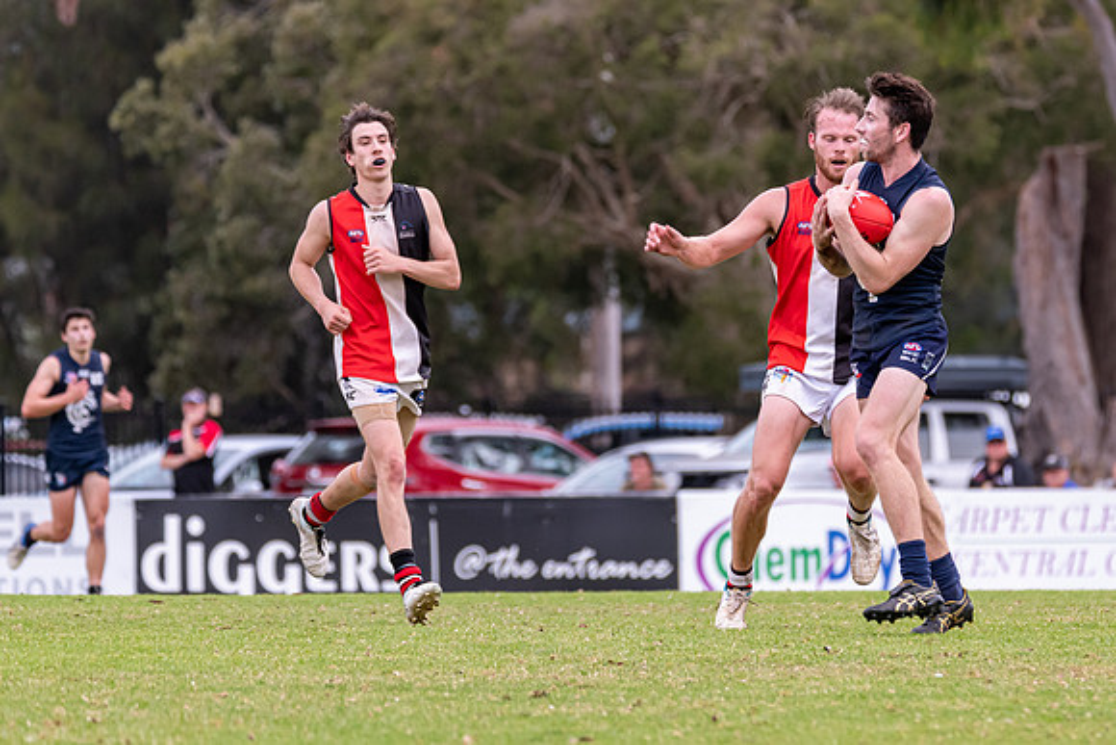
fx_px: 13857
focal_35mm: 447
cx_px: 763
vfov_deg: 3.1
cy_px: 280
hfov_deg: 4.6
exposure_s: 1/500
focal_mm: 320
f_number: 6.3
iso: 1250
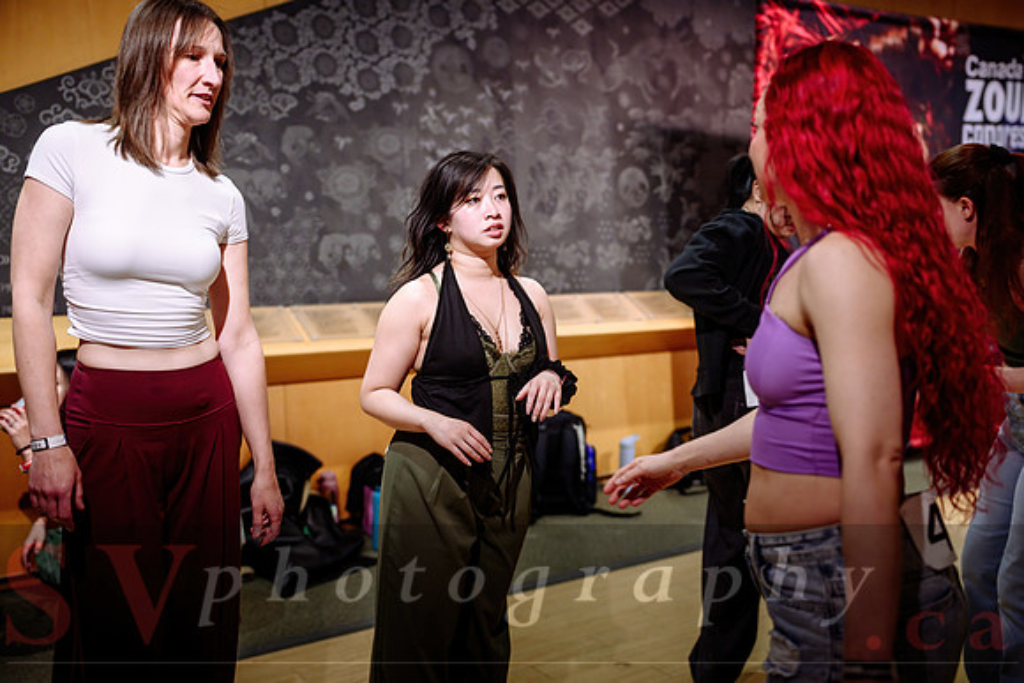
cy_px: 341
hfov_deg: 51.2
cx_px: 509
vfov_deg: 35.5
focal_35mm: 38
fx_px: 1068
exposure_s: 1/250
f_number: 2
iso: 1600
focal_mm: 36
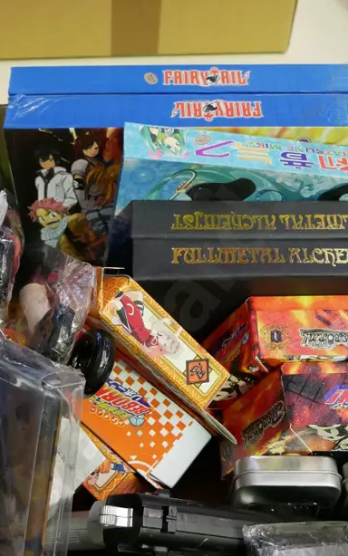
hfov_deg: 24.4
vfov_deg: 38.0
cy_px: 336
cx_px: 164
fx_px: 804
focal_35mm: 53
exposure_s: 1/60
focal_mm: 15
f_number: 3.7
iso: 1250
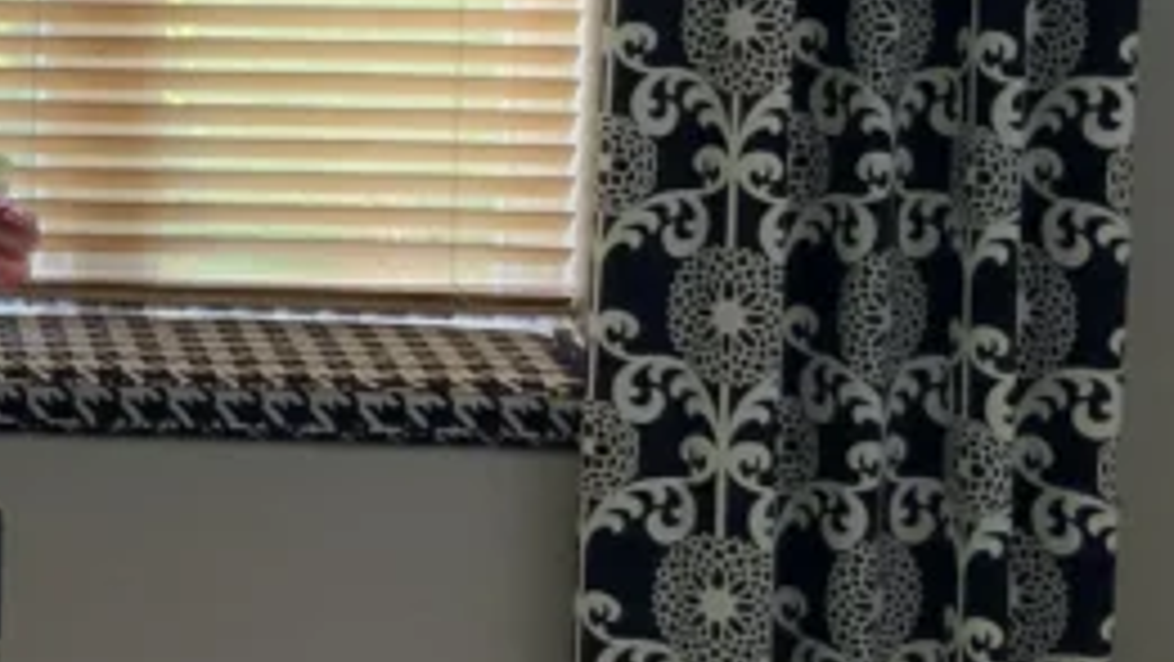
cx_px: -576
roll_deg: -0.2
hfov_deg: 15.9
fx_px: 3861
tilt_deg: -6.4
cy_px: -27
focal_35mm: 124
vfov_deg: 9.7
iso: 50
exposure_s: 1/60
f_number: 1.8
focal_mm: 3
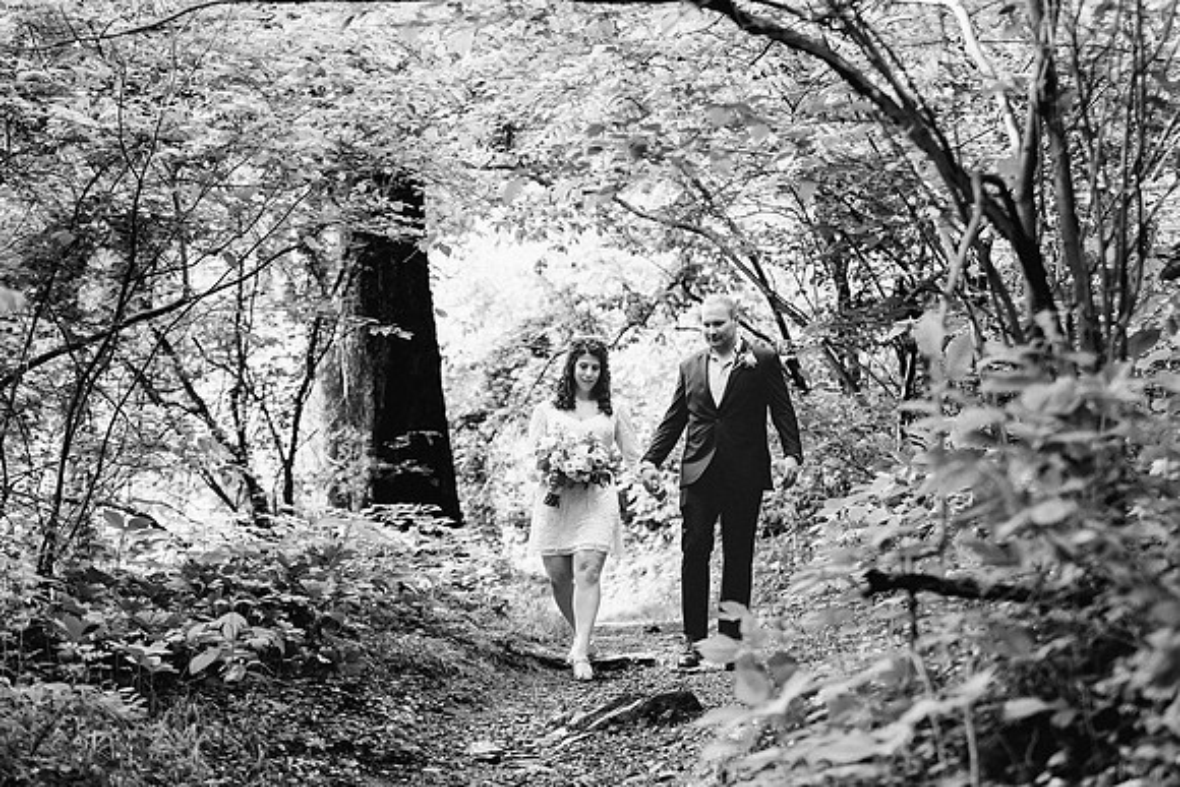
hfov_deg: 26.5
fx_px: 2507
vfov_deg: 17.8
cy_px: 386
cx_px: 600
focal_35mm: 76
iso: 640
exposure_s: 1/250
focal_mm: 70
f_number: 2.8
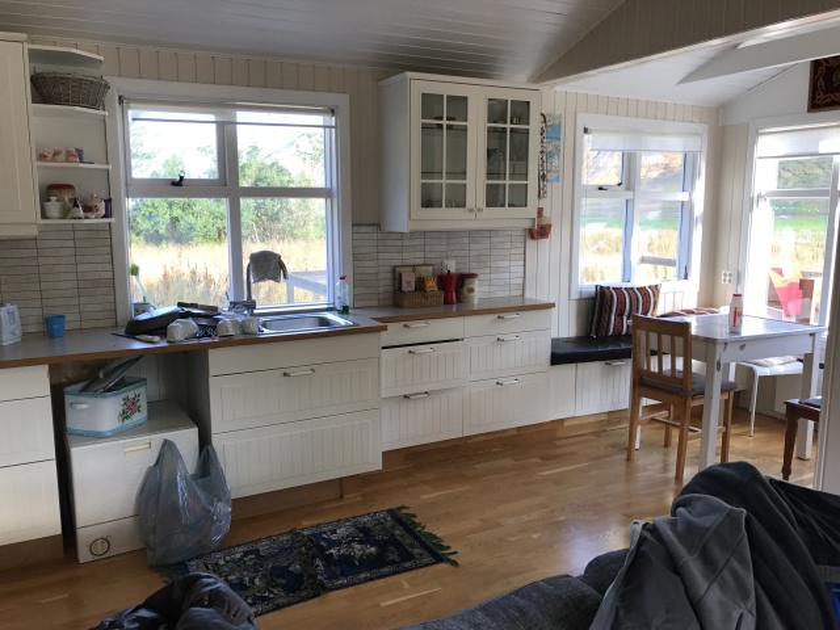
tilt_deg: -8.8
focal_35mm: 28
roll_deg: +0.5
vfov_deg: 49.7
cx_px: 420
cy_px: 315
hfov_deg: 63.4
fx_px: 679
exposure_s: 1/102
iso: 20
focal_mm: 3.99
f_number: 1.8
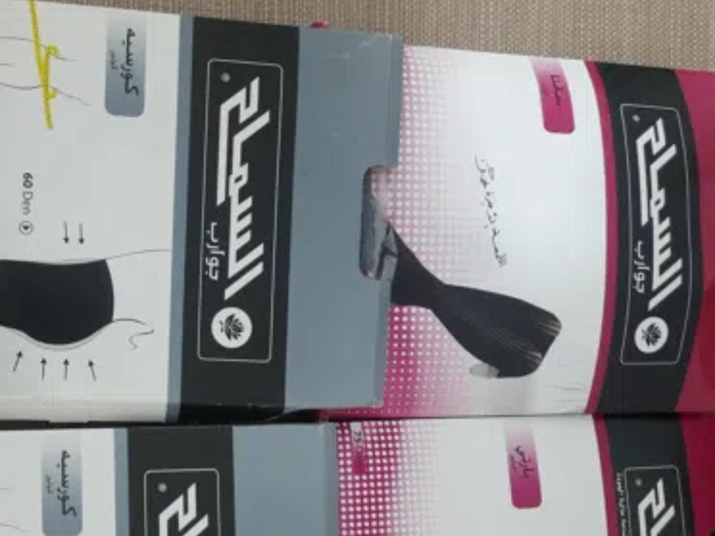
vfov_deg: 32.8
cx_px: 231
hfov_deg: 43.2
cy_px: 421
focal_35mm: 43
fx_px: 888
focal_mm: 4.6
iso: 400
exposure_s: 1/25
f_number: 2
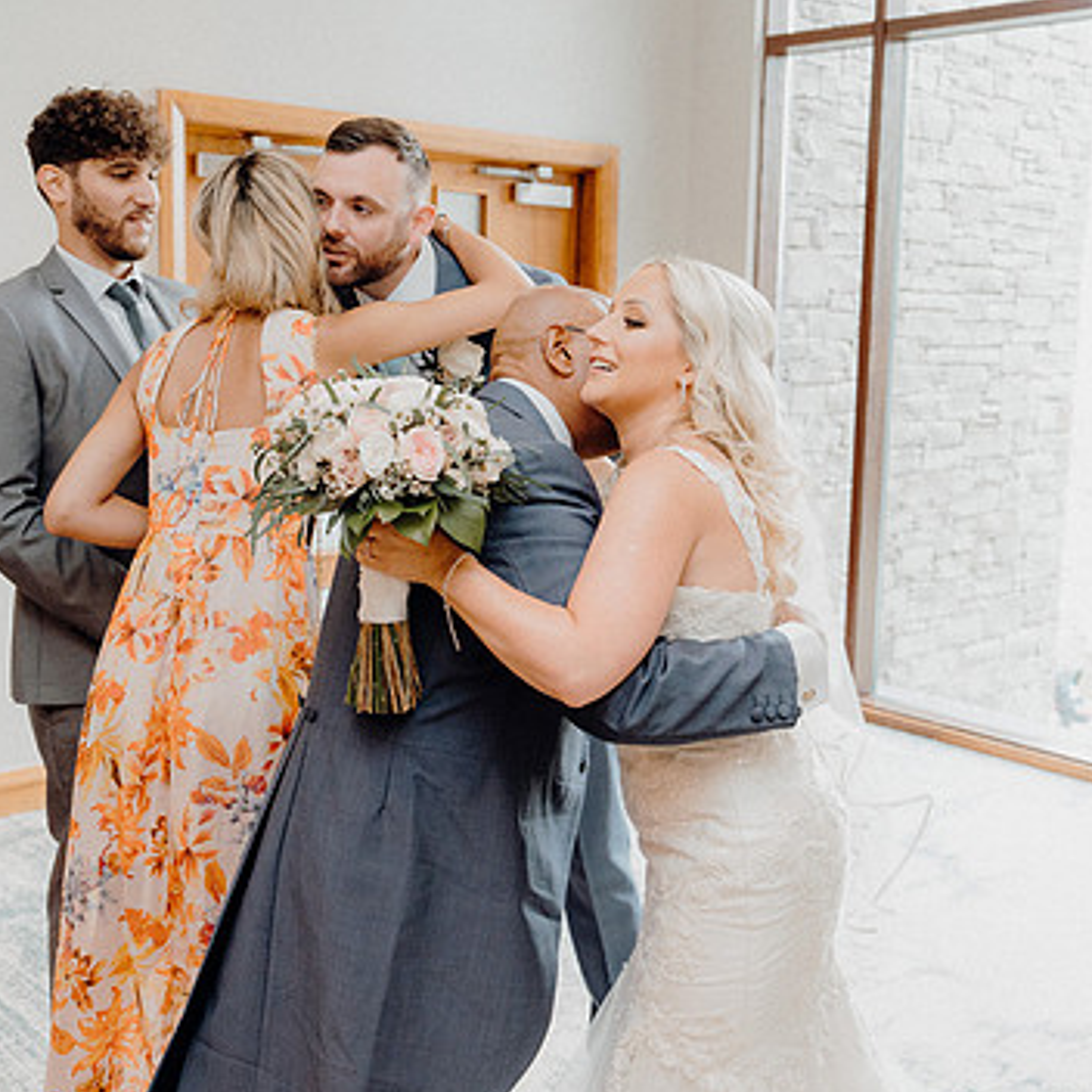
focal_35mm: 42
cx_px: 611
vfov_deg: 40.0
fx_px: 1499
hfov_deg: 40.0
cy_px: 517
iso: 2500
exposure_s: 1/200
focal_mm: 30
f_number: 3.5
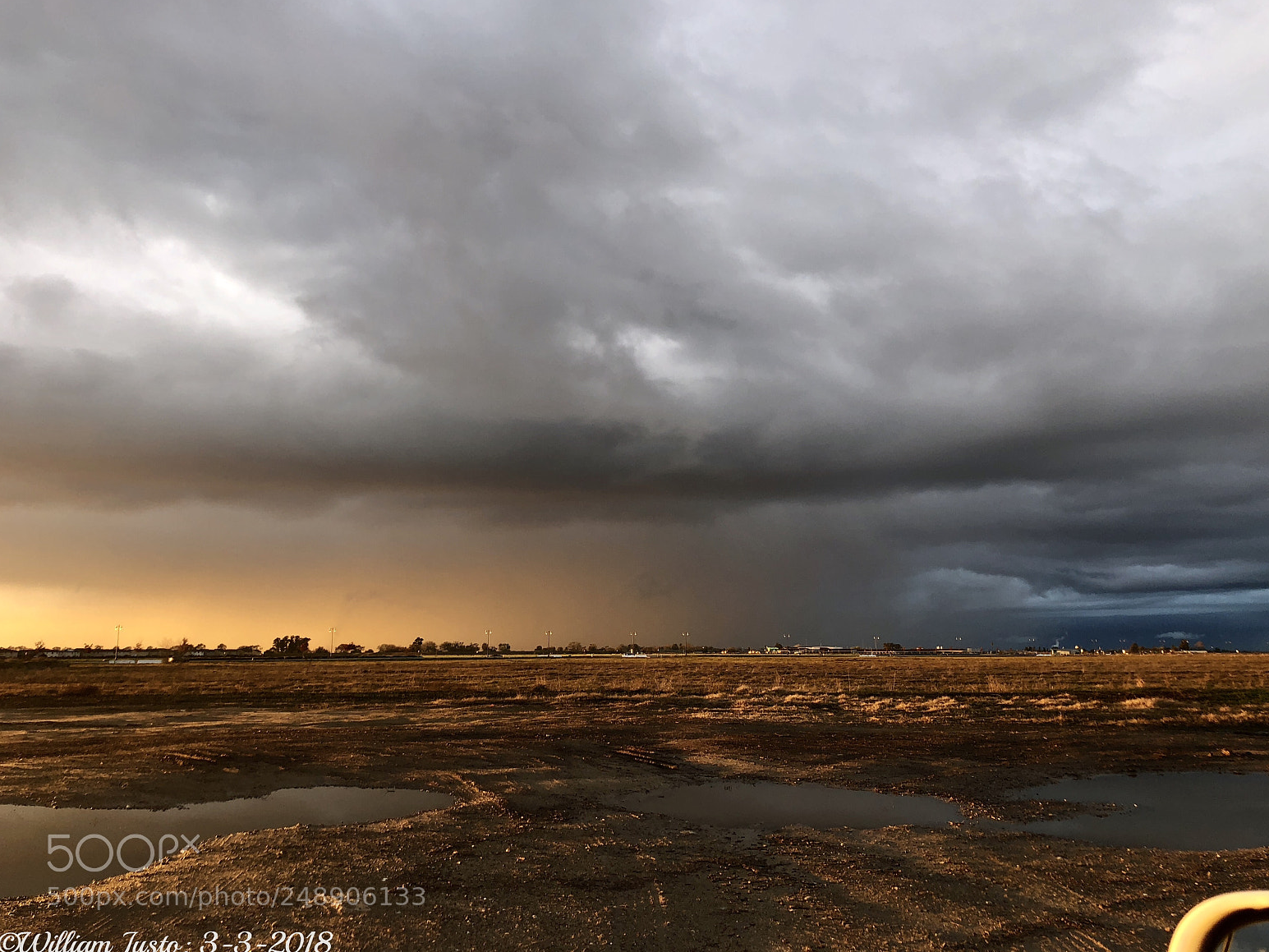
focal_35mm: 29
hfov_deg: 61.6
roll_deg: -0.7
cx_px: 653
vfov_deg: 48.2
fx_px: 1063
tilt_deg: +9.5
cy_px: 468
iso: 50
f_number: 1.8
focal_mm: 3.99
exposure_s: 1/120
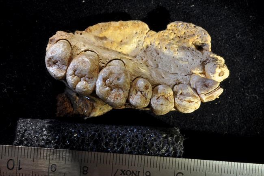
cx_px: 132
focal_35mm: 90
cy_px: 88
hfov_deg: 22.6
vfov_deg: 15.2
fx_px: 659
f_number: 36
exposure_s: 1/8
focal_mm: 60
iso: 200
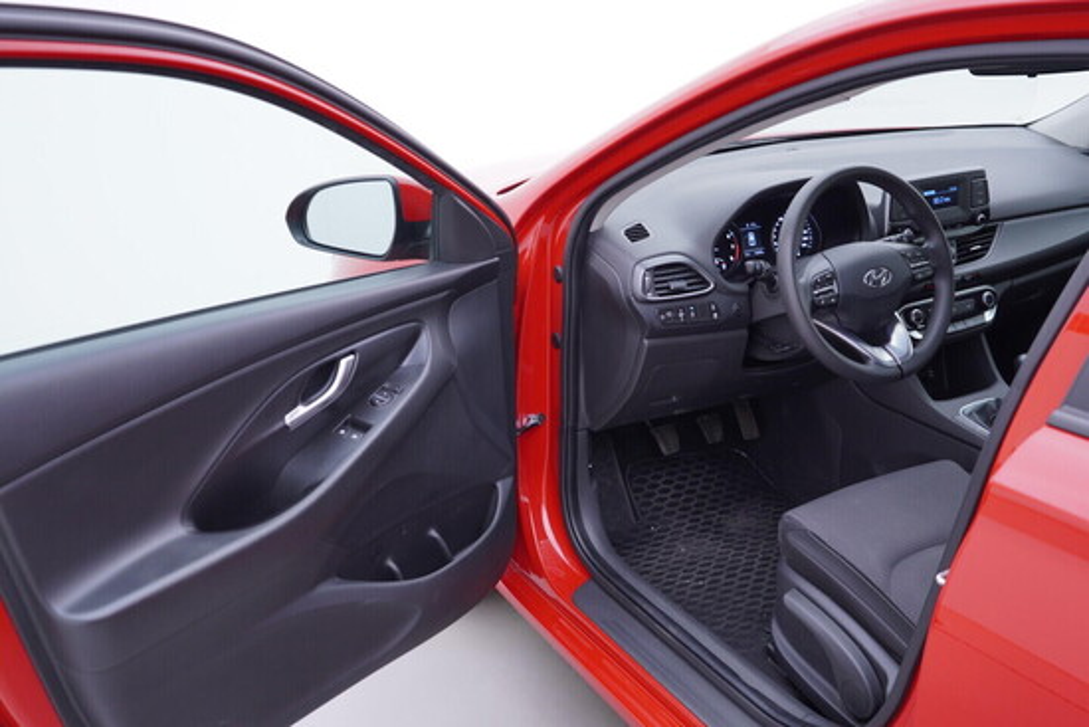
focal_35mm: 36
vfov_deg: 36.9
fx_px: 1089
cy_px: 364
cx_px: 544
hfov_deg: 53.1
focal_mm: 24
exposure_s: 1/40
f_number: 2.8
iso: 125
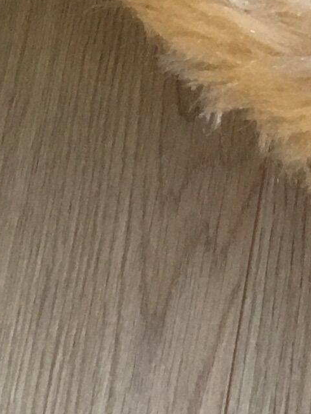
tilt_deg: -62.7
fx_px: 2193
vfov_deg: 9.9
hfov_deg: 7.4
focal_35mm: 183
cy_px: -455
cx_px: 830
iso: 50
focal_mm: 4.15
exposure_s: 1/33
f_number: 2.2
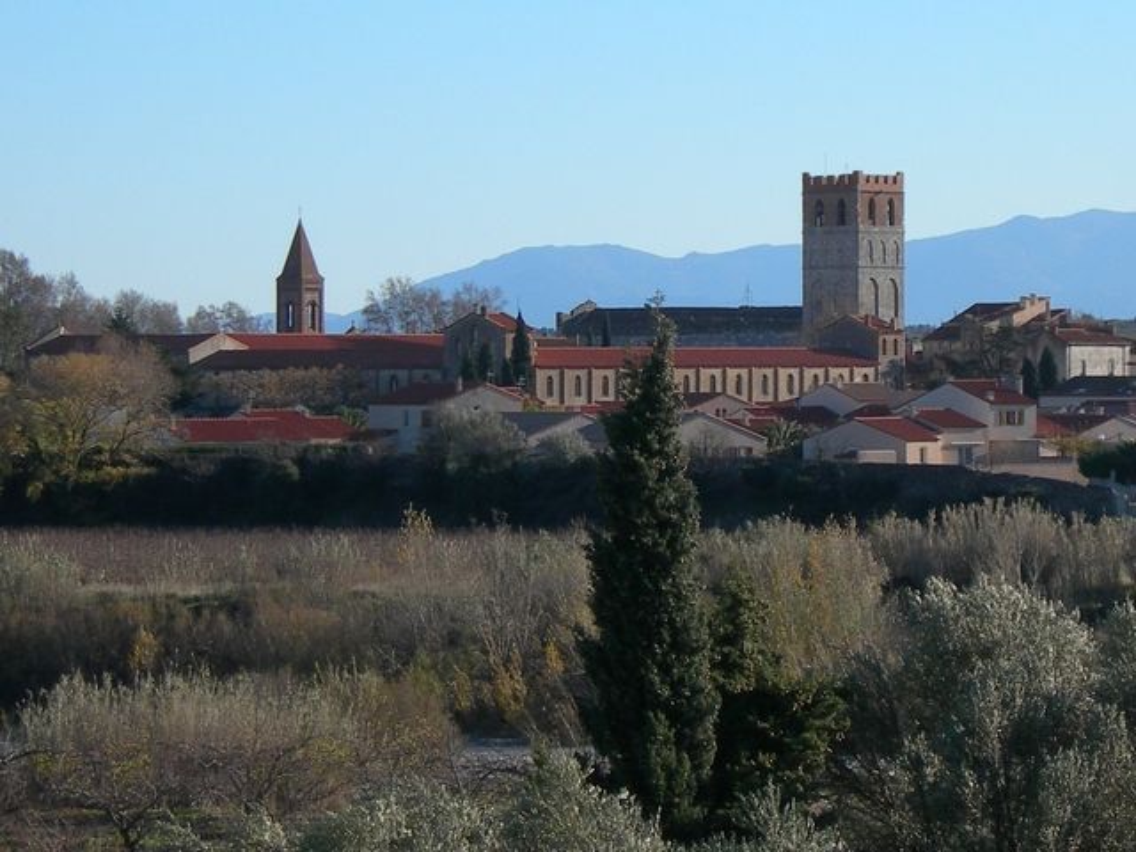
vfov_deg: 13.0
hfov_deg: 17.3
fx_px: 3741
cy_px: 426
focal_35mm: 114
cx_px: 568
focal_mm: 23.4
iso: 50
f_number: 8.2
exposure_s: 1/148
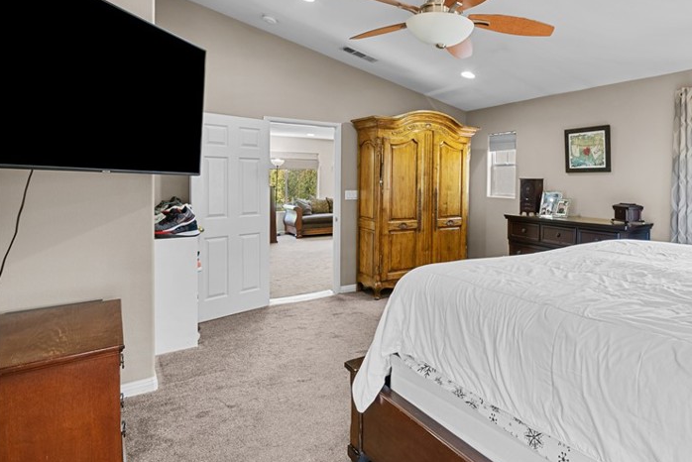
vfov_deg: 56.6
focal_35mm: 22
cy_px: 176
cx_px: 503
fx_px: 423
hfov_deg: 74.0
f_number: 9
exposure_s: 1/1.25
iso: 100
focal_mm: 15
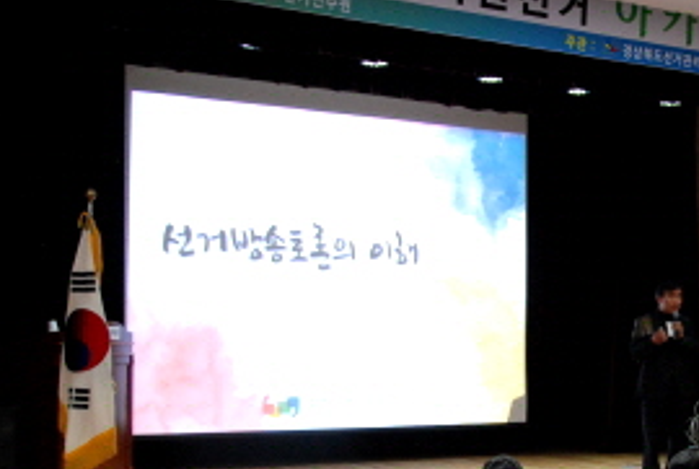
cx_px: 627
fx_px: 1186
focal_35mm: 61
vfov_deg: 22.2
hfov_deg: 31.3
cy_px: 320
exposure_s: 1/20
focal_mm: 22
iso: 1250
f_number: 3.8
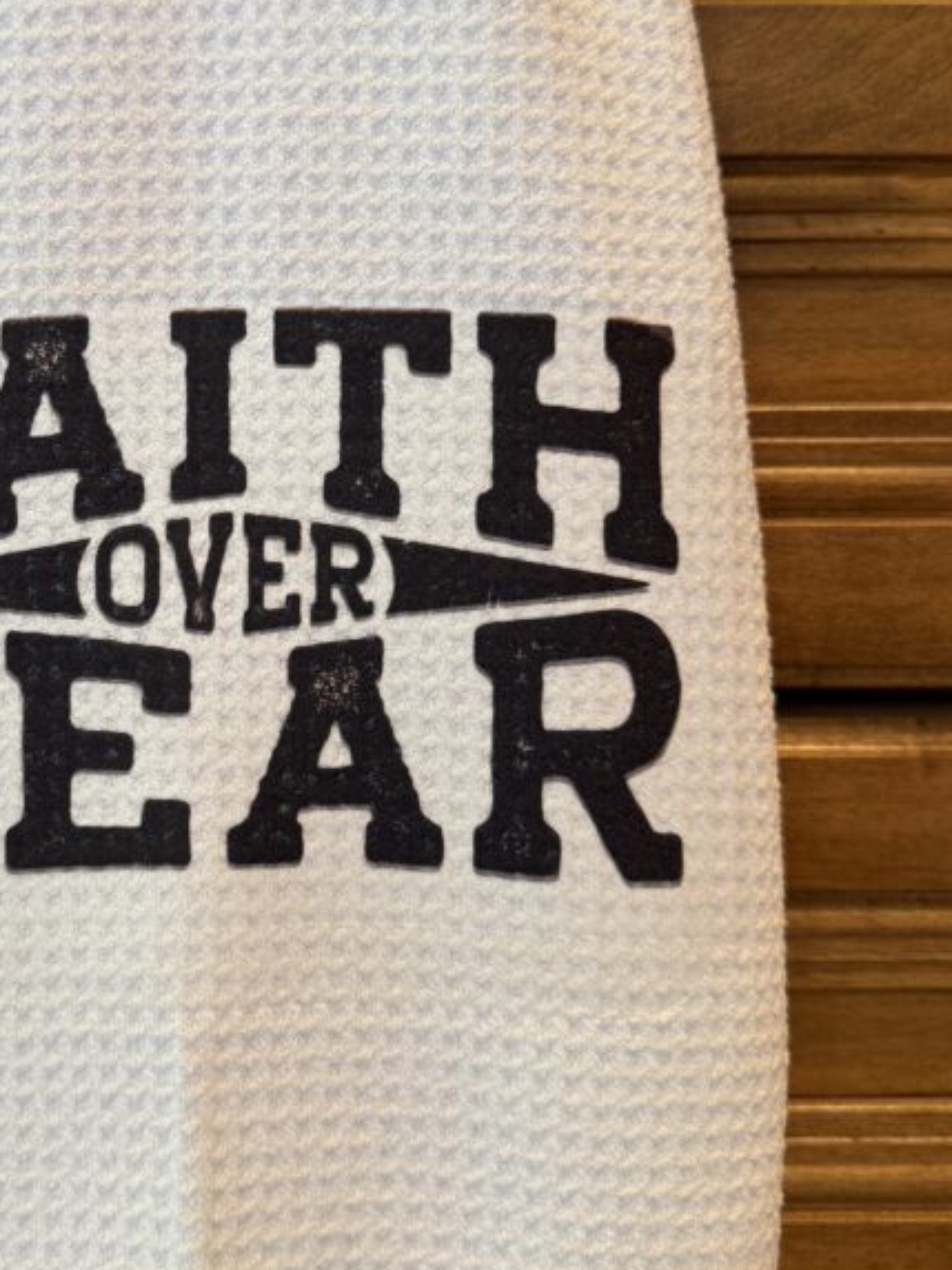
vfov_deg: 43.4
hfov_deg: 33.0
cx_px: 242
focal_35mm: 43
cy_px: 448
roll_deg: -0.3
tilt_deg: -6.2
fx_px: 1577
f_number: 1.78
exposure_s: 1/60
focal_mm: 6.76
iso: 125
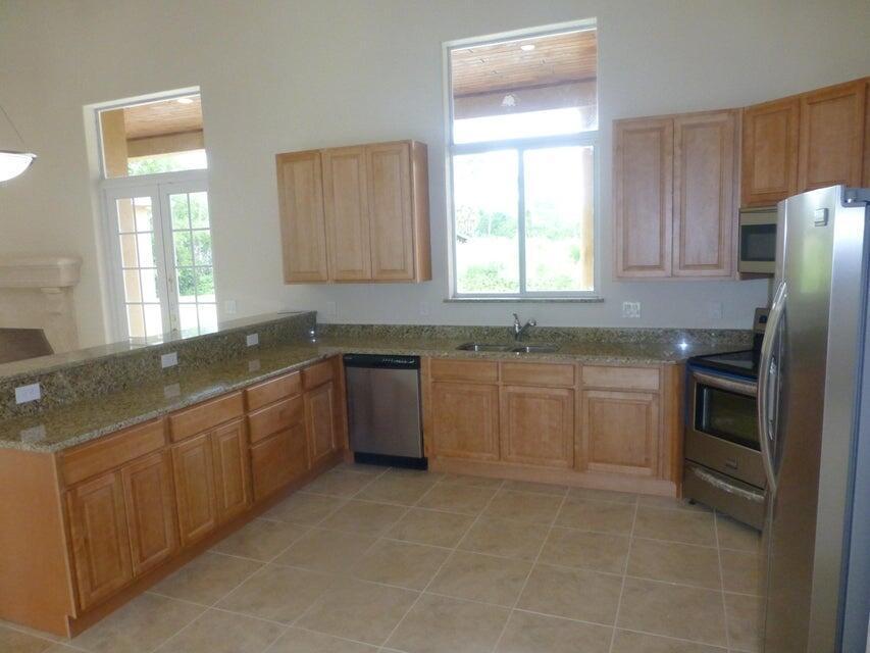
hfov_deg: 71.6
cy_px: 326
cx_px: 435
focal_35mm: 24
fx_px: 603
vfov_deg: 56.8
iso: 400
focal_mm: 4.3
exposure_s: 1/60
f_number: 3.3
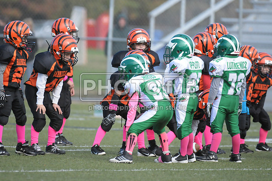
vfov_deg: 2.7
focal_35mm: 510
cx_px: 136
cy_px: 90
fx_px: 3848
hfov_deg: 4.0
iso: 1600
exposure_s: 1/4000
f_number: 4
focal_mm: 340
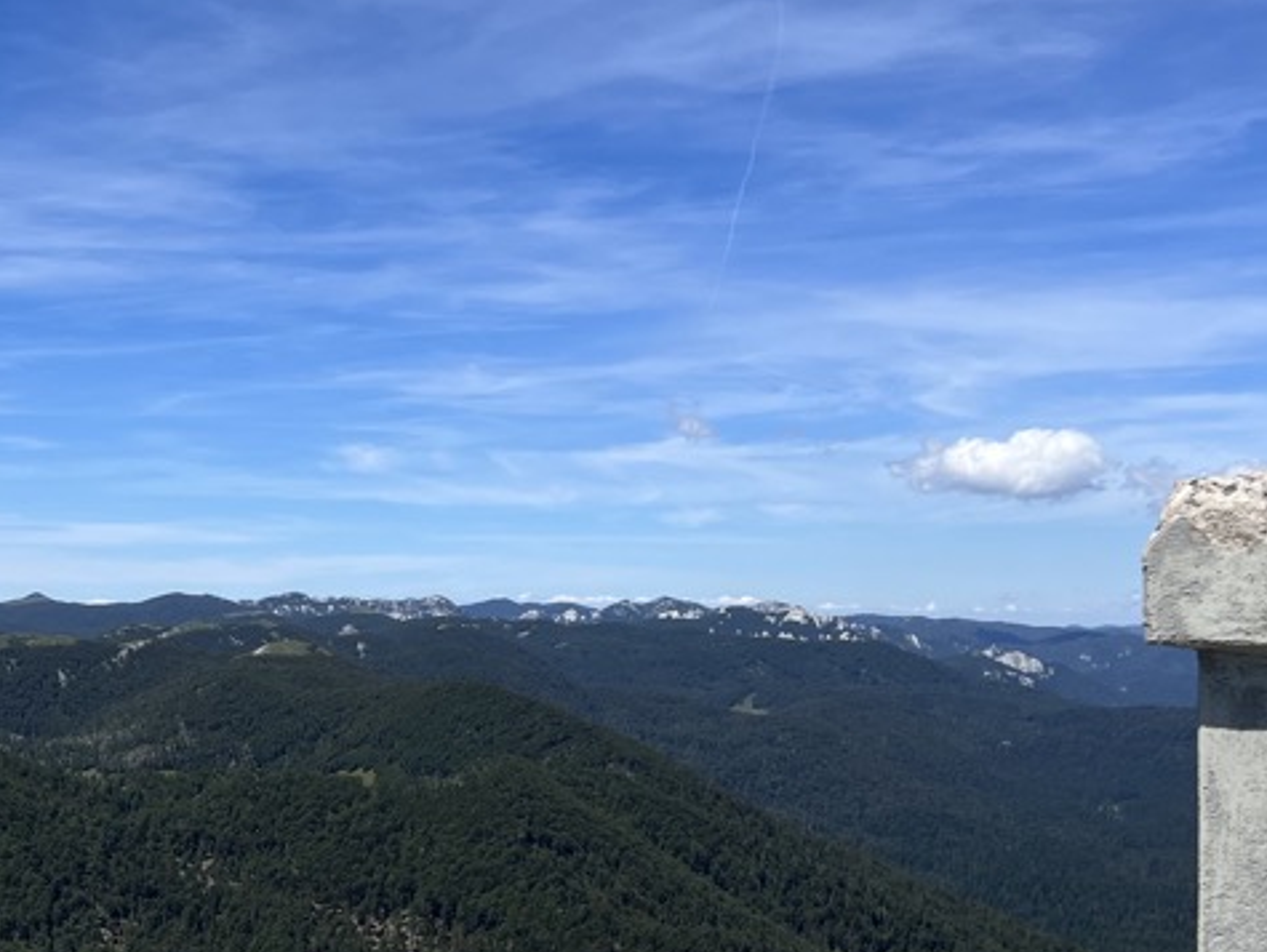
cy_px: 565
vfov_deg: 26.1
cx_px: 336
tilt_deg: +1.2
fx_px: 2051
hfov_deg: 33.7
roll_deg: -0.8
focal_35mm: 56
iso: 50
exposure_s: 1/5587
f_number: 1.5
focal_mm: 5.7
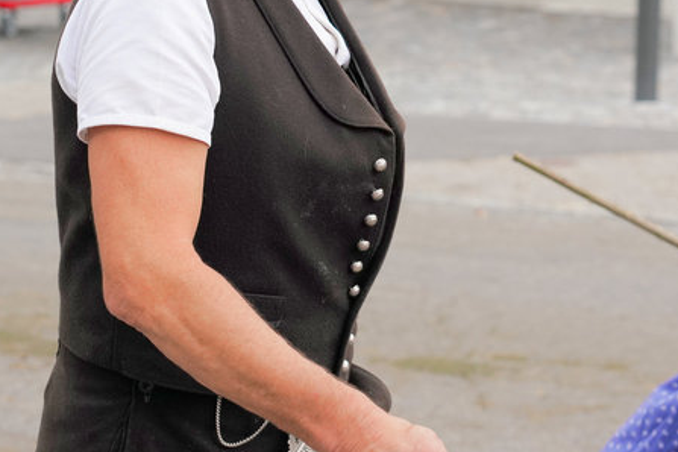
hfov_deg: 12.0
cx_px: 522
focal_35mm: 171
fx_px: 3220
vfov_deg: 8.0
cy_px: 35
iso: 800
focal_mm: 85
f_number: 5.6
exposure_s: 1/800
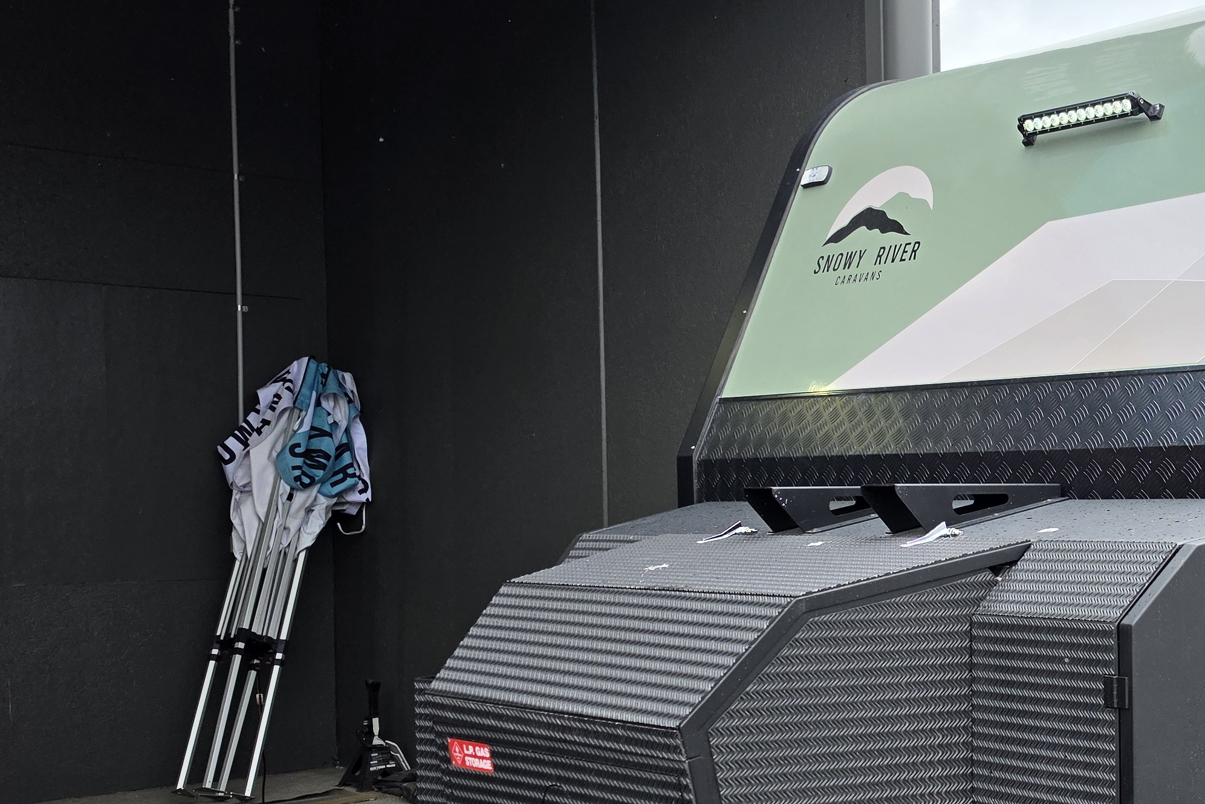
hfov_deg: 37.7
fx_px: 1607
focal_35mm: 48
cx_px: 1134
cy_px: 520
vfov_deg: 27.9
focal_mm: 6.5
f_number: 1.4
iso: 64
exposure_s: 1/5294
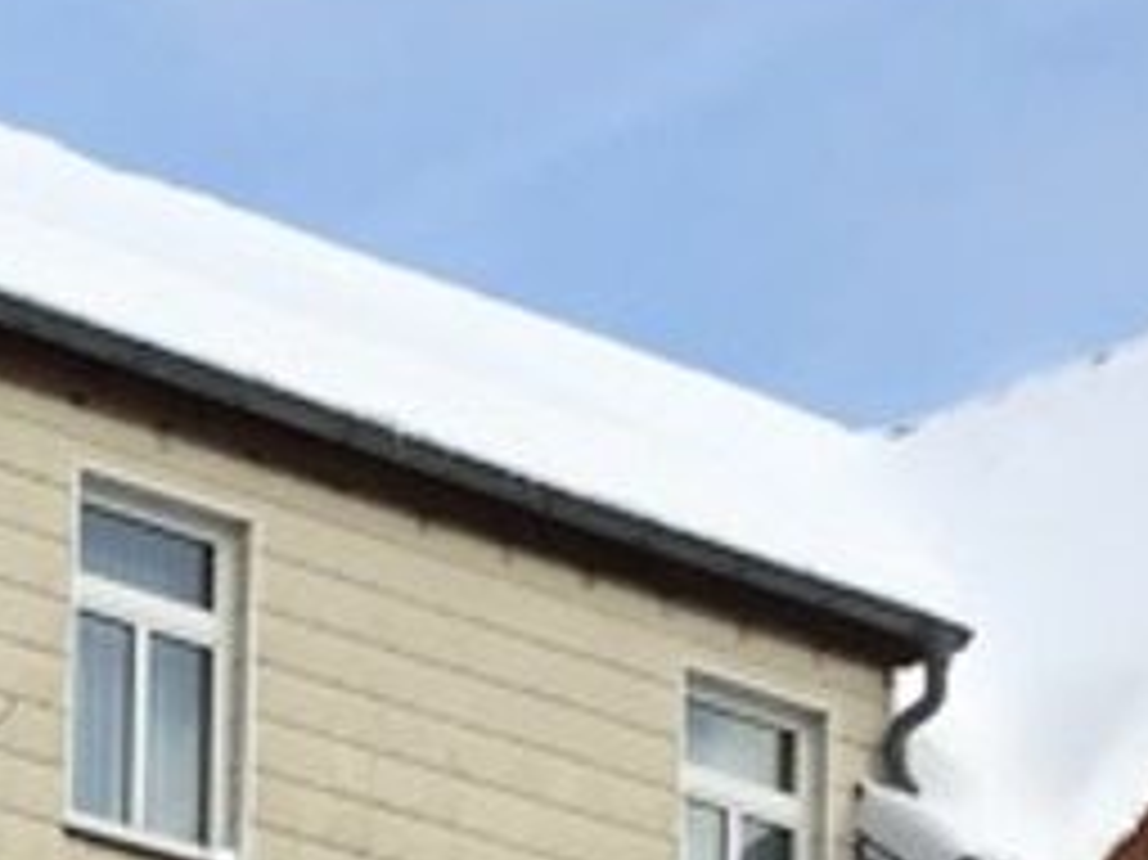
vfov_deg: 7.8
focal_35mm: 182
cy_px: 1697
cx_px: -124
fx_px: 6033
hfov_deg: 10.7
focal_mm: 4.15
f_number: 2.2
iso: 25
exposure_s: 1/1241
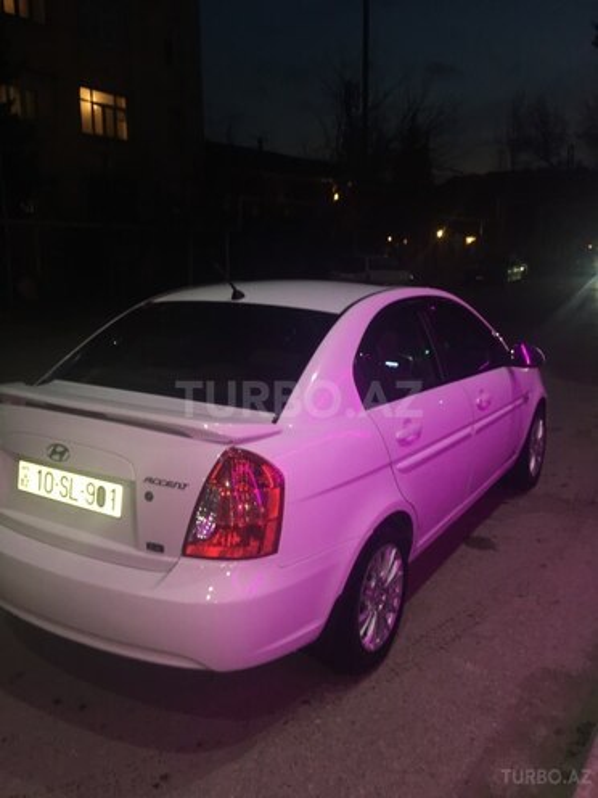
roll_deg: +0.3
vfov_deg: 61.7
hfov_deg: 48.2
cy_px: 399
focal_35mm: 29
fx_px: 668
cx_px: 299
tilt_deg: -12.6
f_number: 2.2
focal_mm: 4.15
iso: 64
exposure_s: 1/20
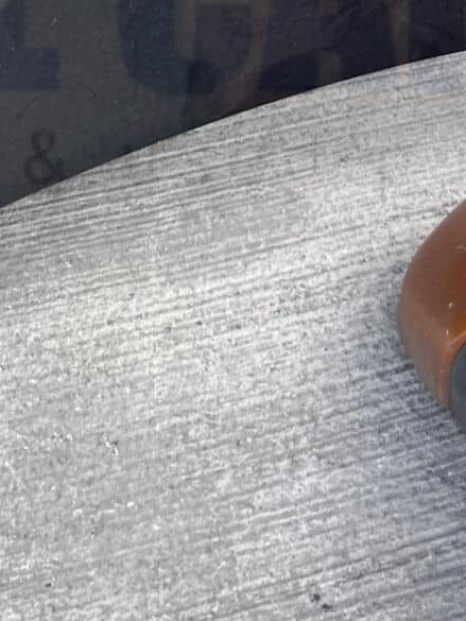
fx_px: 1633
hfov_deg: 16.1
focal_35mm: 91
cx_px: 92
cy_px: -256
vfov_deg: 19.3
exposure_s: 1/393
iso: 50
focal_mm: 5.1
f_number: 1.6
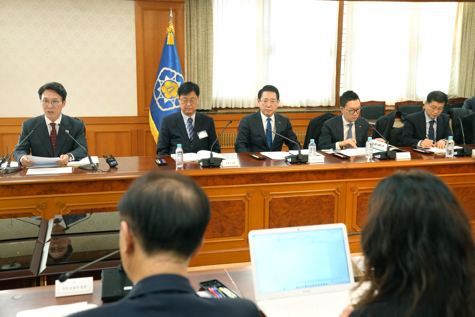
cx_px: 238
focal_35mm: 42
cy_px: 158
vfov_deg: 31.9
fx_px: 554
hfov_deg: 46.4
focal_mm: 42
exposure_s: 1/160
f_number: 4
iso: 2500
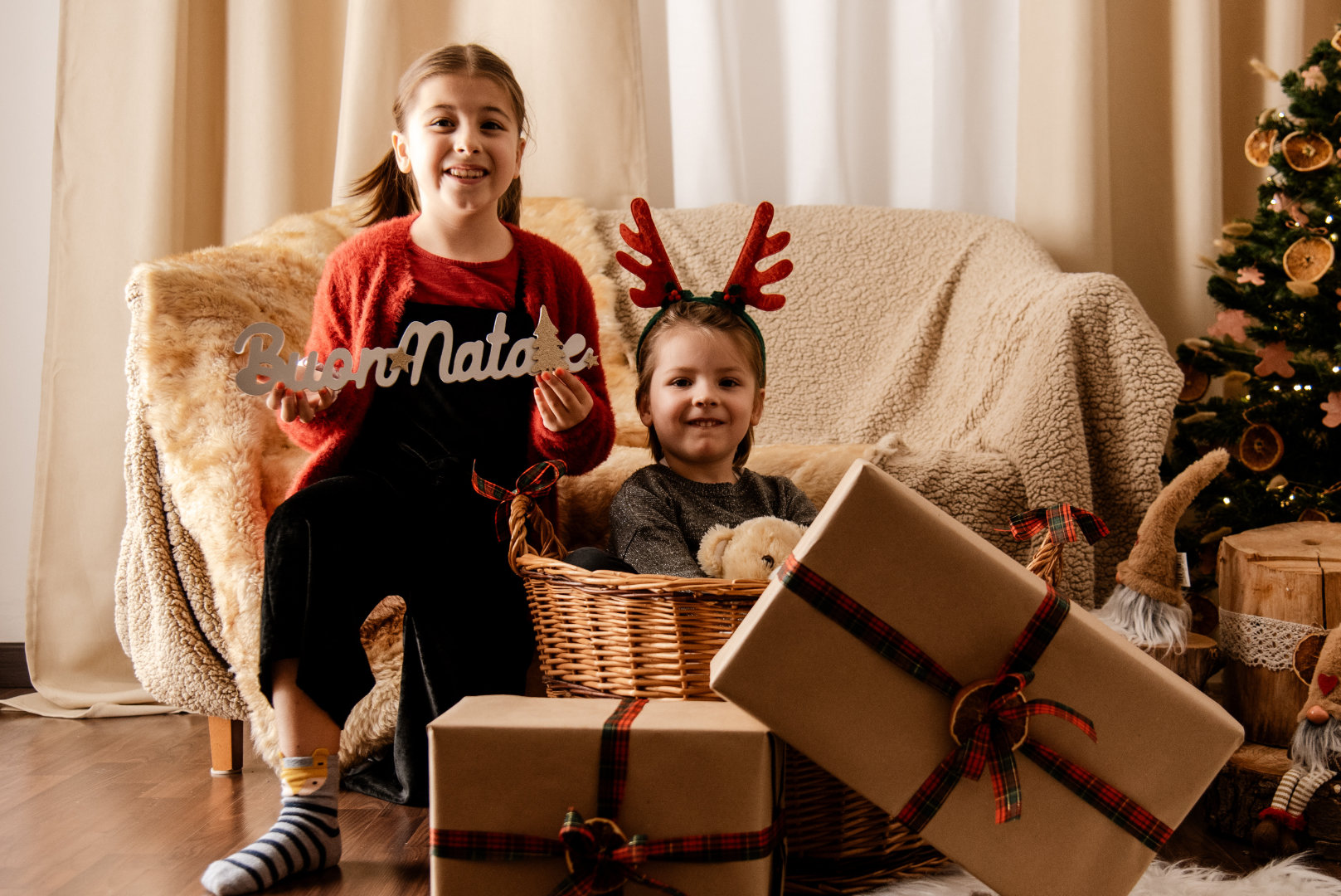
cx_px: 670
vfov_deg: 33.4
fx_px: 1491
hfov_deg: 48.4
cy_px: 448
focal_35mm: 40
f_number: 4.5
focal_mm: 40
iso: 640
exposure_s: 1/100
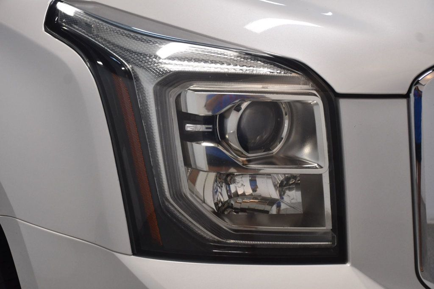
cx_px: 217
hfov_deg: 33.4
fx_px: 723
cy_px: 144
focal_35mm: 60
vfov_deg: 22.6
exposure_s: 1/125
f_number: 4.5
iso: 1250
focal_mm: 40
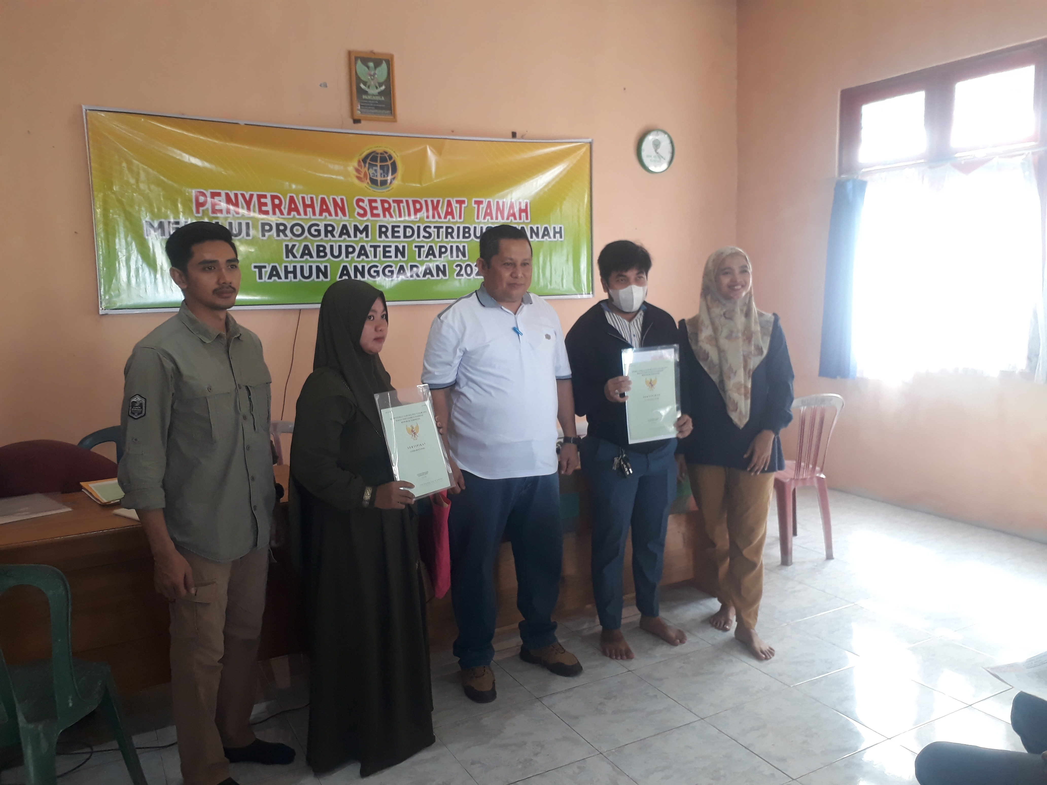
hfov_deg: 65.3
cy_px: 392
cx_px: 524
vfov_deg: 51.4
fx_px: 817
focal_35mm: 27
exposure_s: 1/33
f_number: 1.9
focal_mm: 3.6
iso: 125
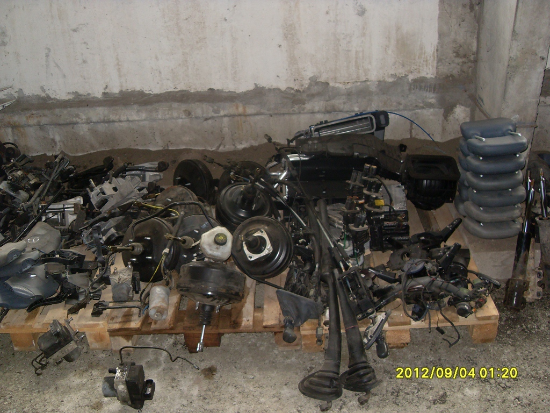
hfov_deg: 50.1
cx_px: 275
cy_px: 206
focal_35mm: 37
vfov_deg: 38.7
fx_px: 588
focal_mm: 6.3
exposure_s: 1/45
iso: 120
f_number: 2.8
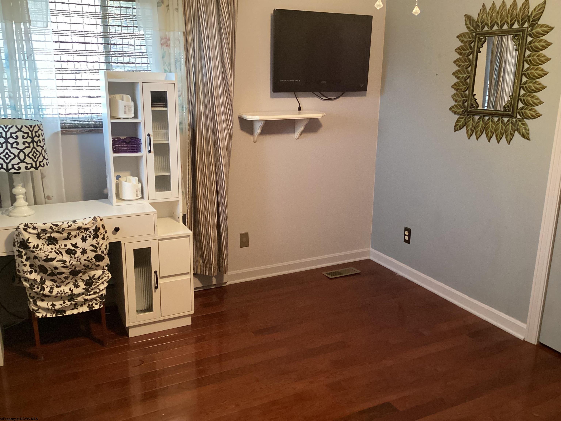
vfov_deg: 45.4
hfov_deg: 58.4
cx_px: 280
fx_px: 502
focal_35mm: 31
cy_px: 210
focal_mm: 3.3
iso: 400
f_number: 2.4
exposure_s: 1/30
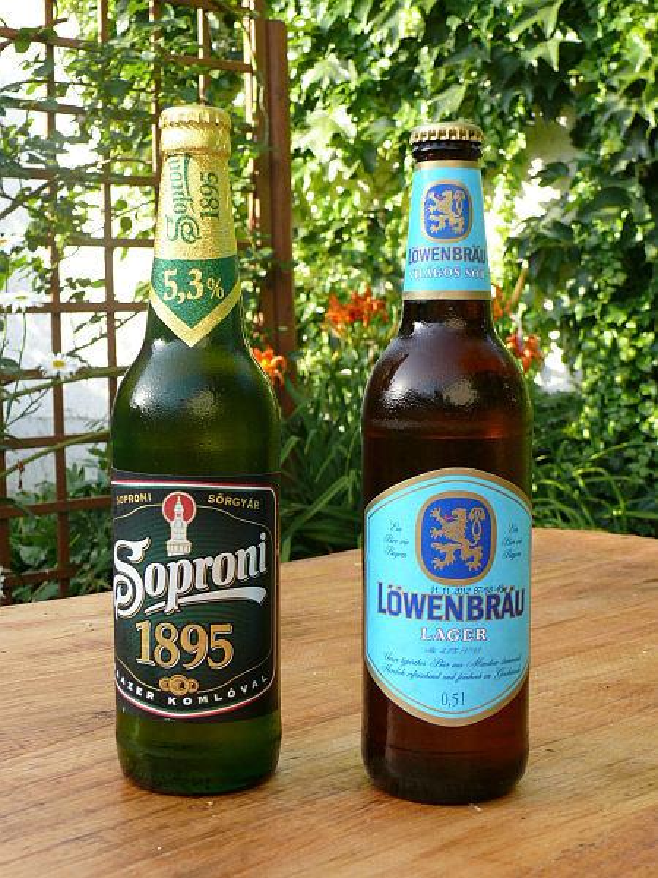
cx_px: 329
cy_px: 439
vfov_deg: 37.5
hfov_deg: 28.6
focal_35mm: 51
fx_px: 1293
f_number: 4
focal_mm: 9.3
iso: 100
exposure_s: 1/100
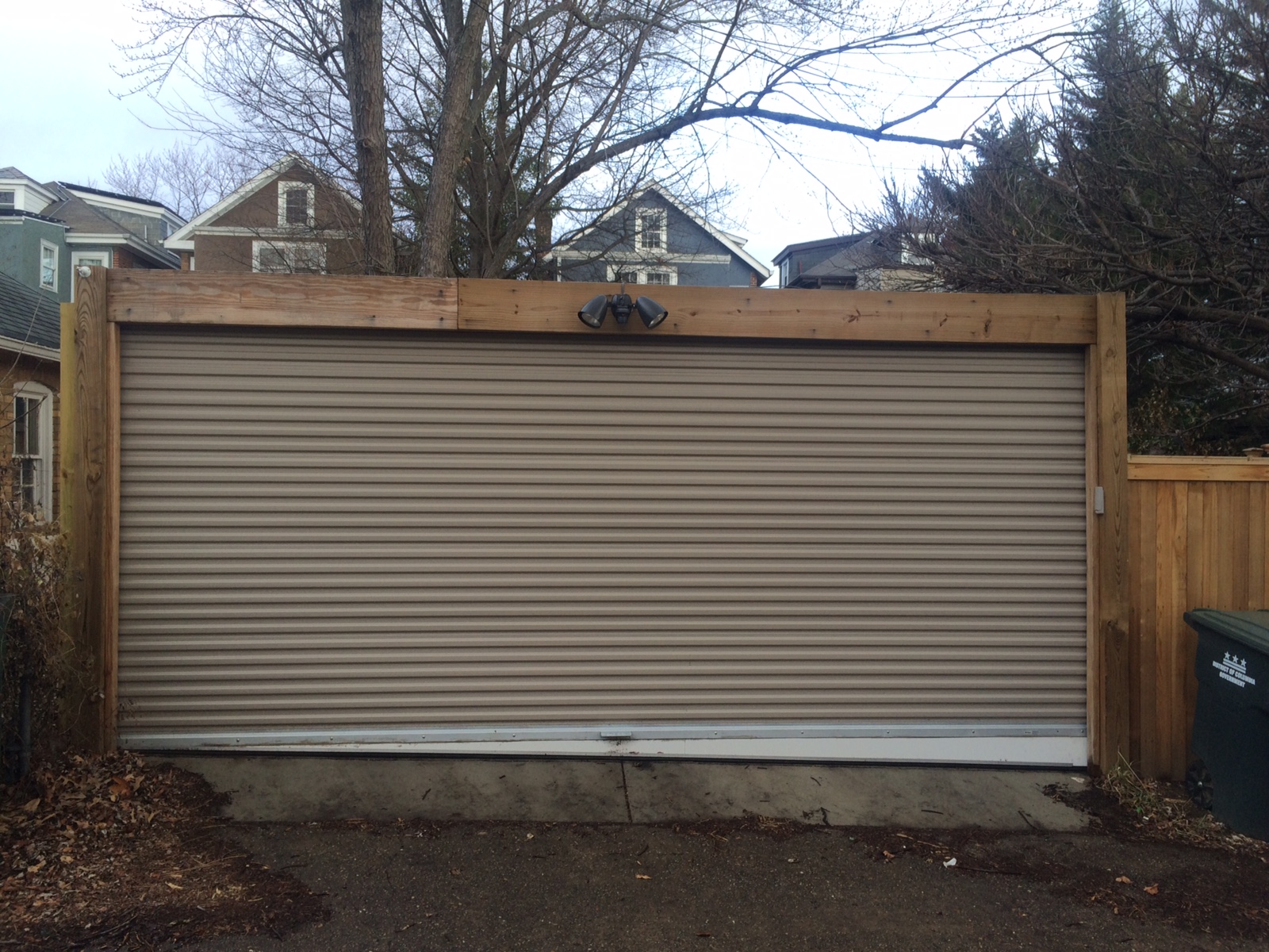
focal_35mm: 29
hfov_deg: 61.7
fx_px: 1063
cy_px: 476
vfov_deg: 48.2
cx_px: 634
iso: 40
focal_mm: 4.15
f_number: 2.2
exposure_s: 1/120
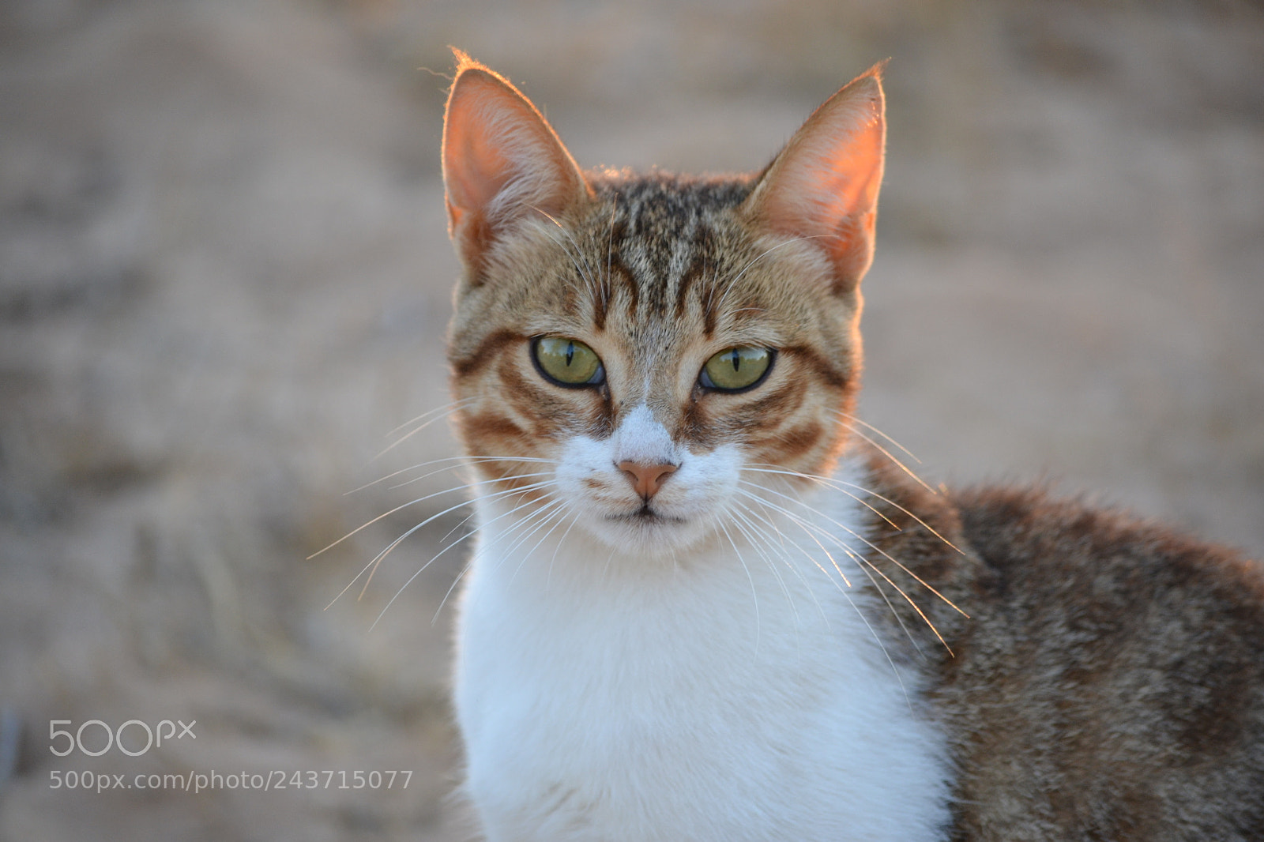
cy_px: 421
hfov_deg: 13.4
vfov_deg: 9.0
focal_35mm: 153
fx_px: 5371
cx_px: 632
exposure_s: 1/125
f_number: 4.5
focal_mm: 102
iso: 400
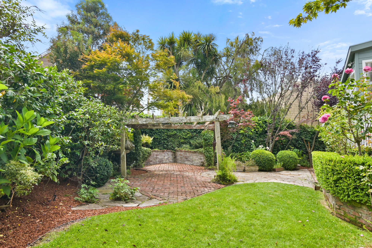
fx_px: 227
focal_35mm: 22
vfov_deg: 57.2
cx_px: 186
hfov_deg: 78.6
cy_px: 124
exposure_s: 1/400
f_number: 11
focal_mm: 22
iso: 400
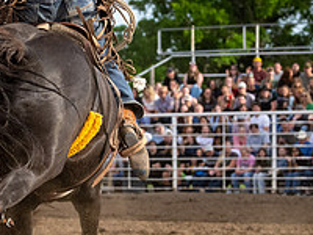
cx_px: 105
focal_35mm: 267
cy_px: 224
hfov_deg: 7.4
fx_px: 2414
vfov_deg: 5.6
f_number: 3.5
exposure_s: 1/8000
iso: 1250
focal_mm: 64
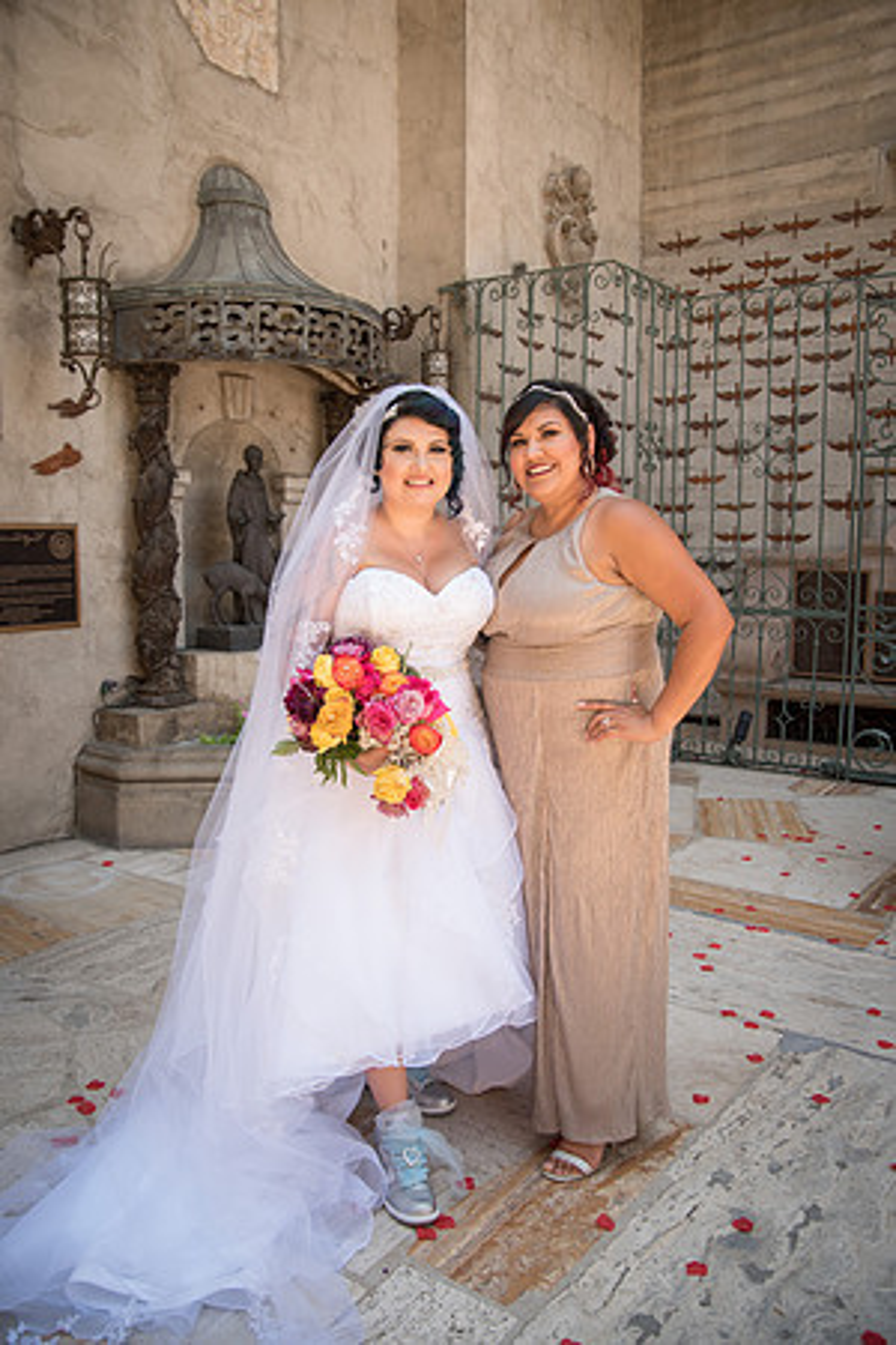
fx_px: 1045
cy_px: 672
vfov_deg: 65.5
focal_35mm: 28
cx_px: 448
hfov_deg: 46.4
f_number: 4.5
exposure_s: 1/100
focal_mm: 28
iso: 100
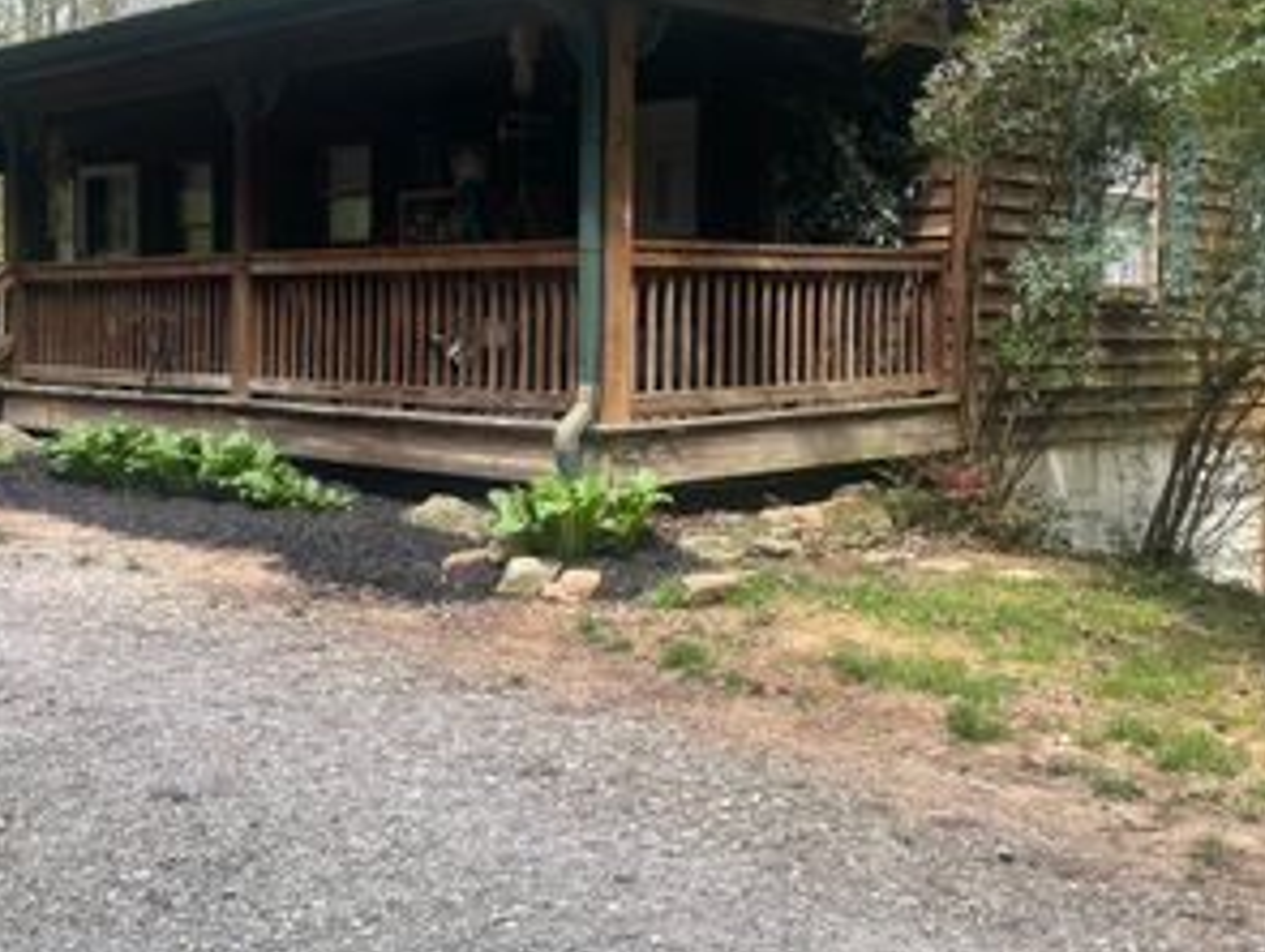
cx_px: 699
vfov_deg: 32.8
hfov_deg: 42.8
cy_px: 367
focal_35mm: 44
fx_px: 1610
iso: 32
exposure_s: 1/836
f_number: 1.6
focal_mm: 4.2
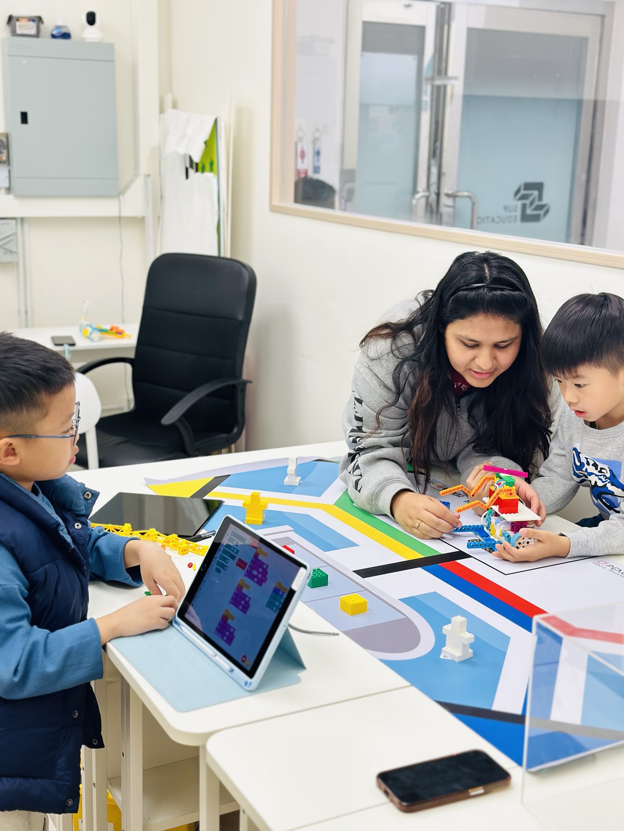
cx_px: 312
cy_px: 416
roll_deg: -1.9
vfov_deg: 39.7
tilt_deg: -14.4
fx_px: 1154
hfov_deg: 30.3
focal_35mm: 48
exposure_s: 1/141
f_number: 1.78
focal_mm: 6.86
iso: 80
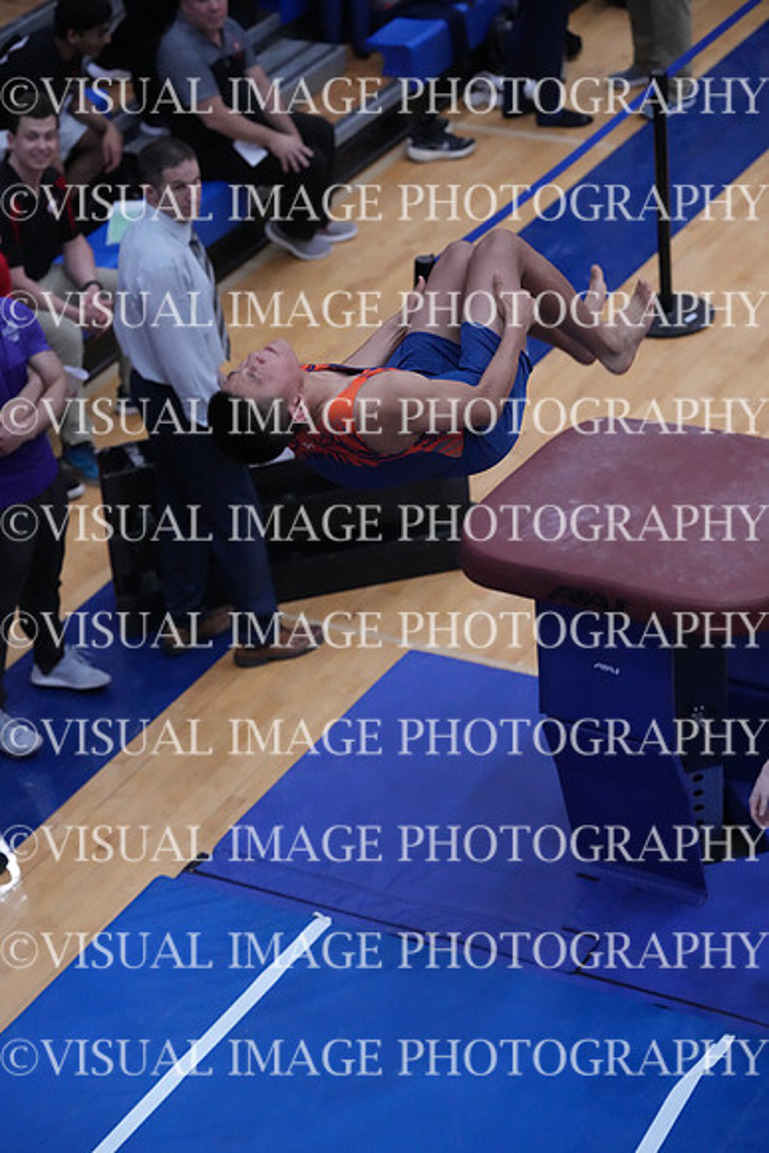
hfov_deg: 14.3
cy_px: 576
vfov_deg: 21.2
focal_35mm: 96
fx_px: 3074
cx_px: 384
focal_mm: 96
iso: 10000
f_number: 4
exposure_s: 1/1000
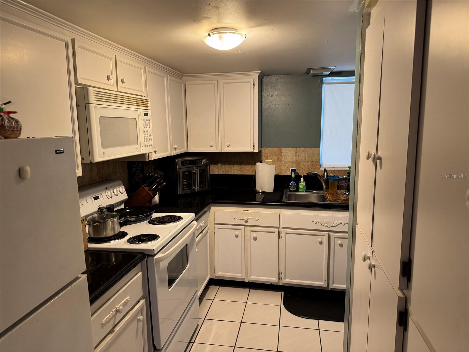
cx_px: 234
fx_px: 325
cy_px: 176
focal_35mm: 24
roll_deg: +1.7
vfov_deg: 56.8
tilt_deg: -10.1
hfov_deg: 71.6
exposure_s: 1/60
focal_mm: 6.76
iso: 200
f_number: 1.78
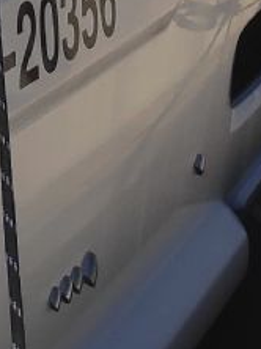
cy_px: -349
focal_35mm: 130
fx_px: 1309
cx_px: -388
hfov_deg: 9.9
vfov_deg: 13.1
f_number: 1.9
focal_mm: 3.94
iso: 100
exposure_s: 1/4345
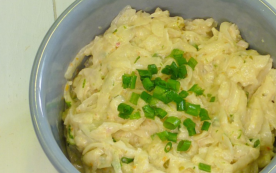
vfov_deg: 14.7
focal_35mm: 89
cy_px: 100
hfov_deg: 23.2
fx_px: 669
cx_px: 172
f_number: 3
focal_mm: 6.9
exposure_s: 1/40
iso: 80
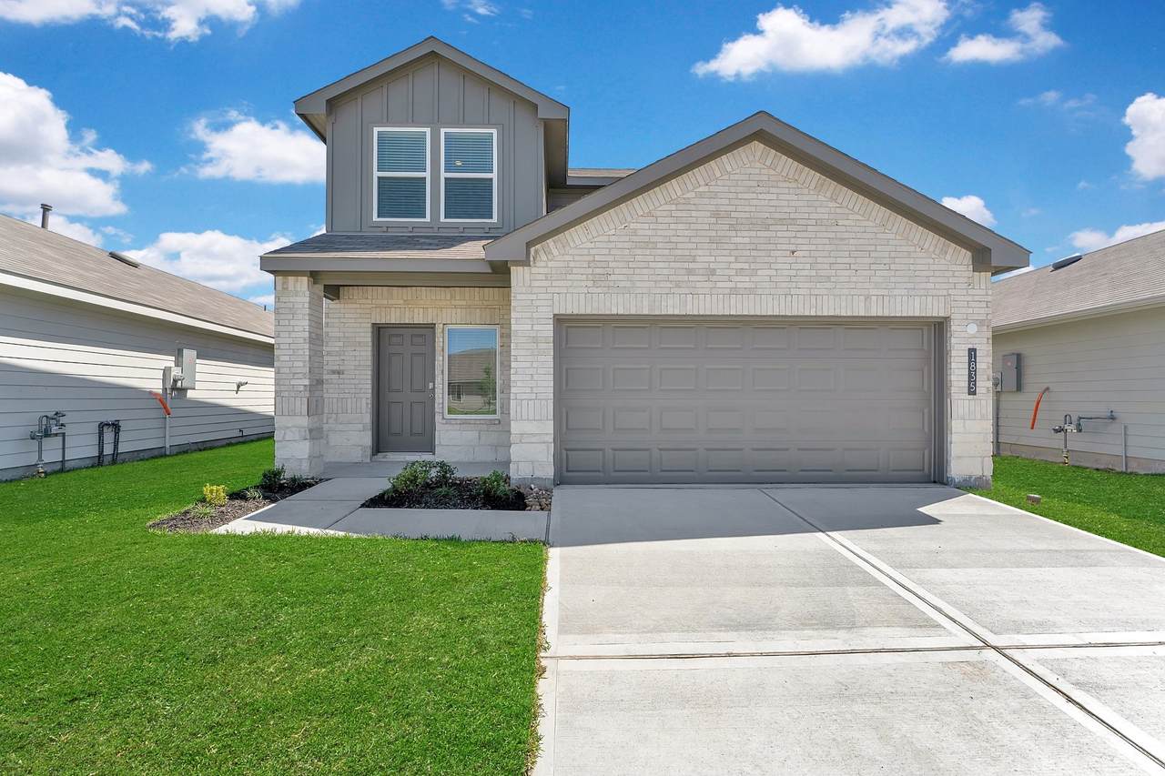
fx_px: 498
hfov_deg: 98.9
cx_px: 582
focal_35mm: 15
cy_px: 388
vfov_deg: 75.8
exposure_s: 1/800
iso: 640
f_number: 11
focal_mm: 15.4
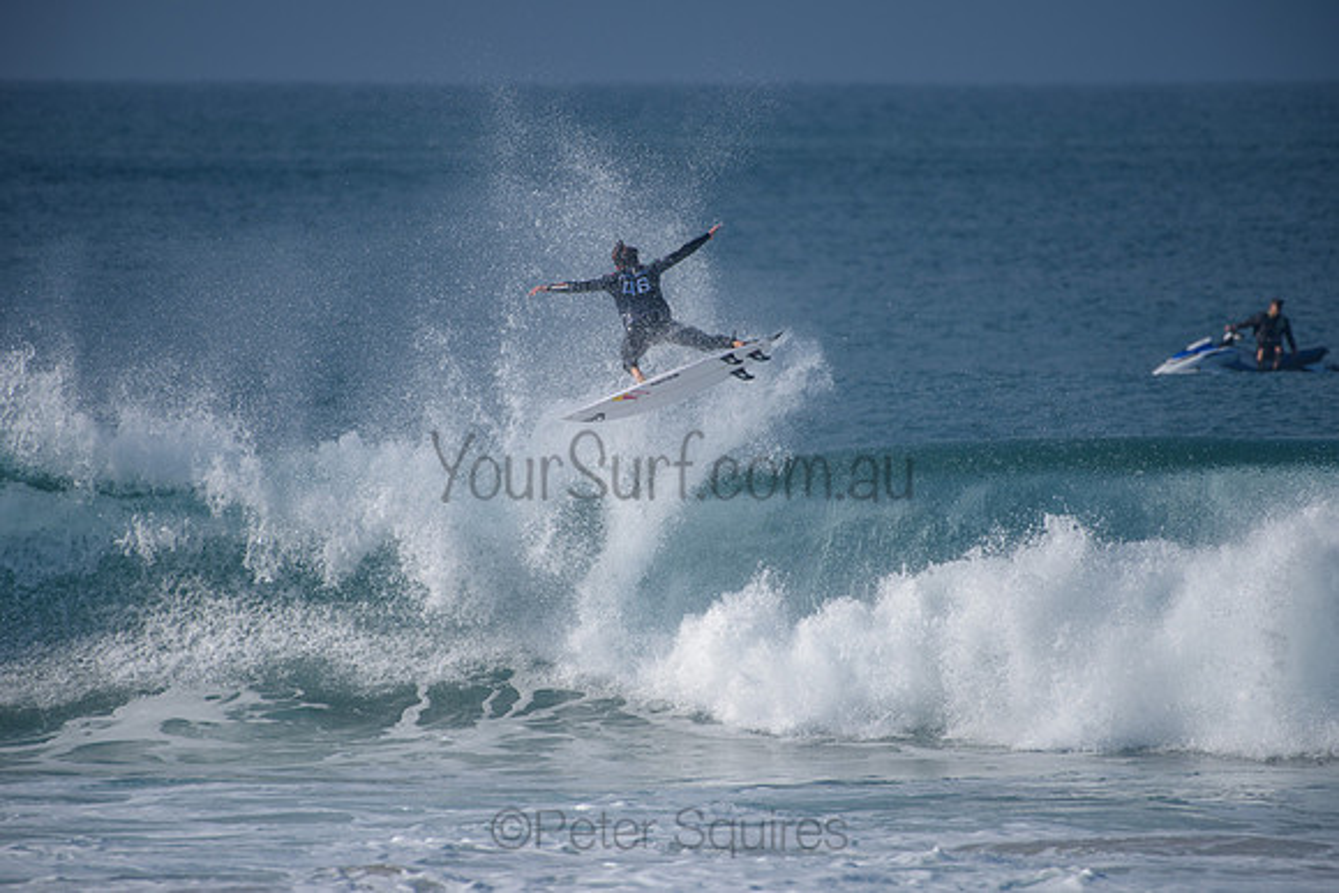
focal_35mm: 515
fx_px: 19153
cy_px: 446
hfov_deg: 4.0
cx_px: 670
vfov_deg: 2.7
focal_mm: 500
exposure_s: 1/2000
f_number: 5.6
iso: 200
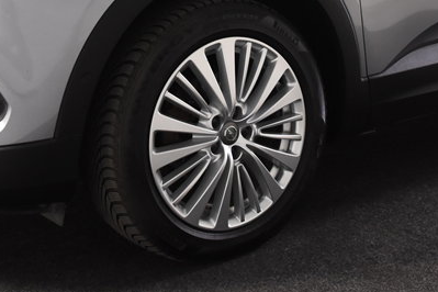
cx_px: 240
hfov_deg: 26.3
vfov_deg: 17.2
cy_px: -20
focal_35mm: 77
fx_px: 937
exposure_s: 1/60
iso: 1600
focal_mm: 20
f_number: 4
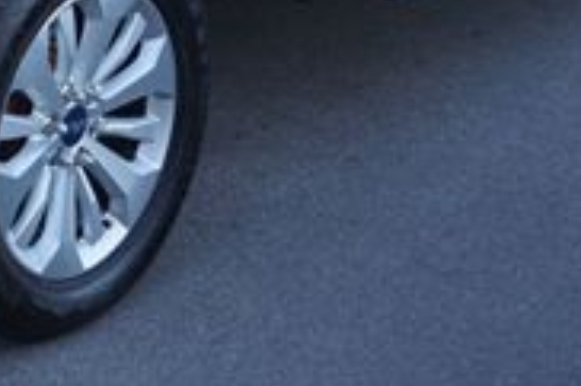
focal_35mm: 111
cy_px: -201
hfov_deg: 17.7
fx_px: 1786
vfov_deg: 11.8
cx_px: -96
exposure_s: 1/60
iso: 160
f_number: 4
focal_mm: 21
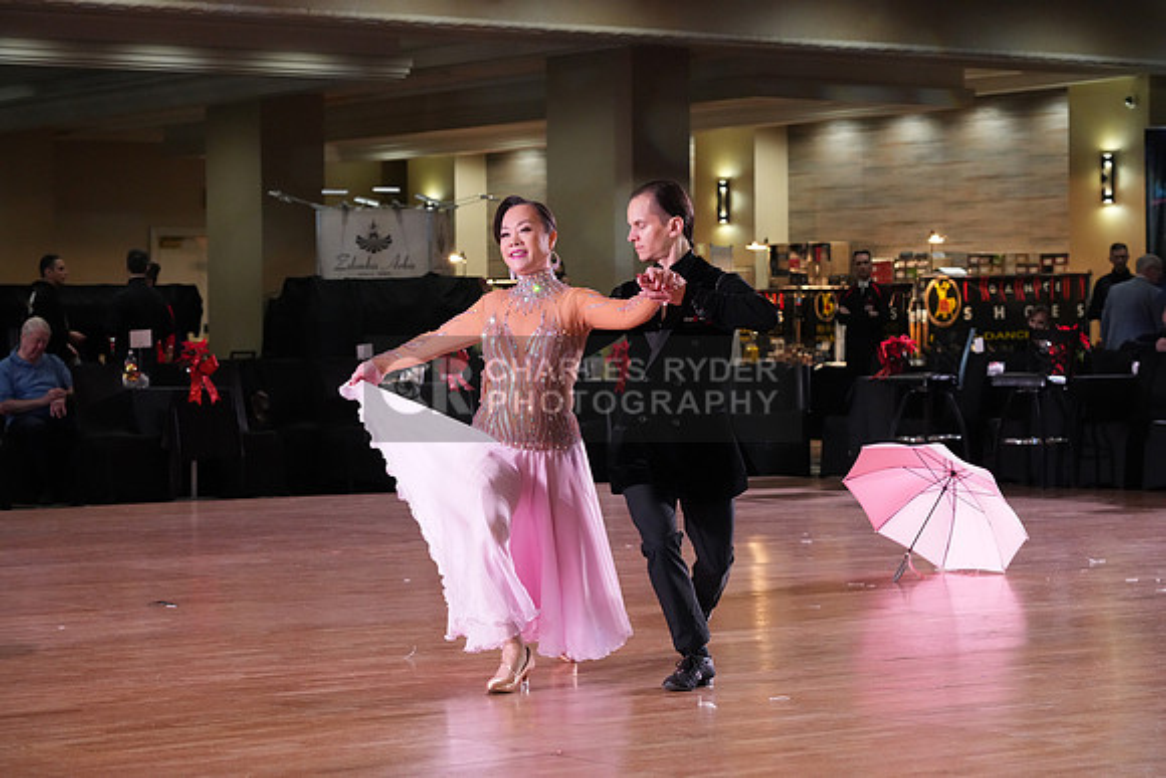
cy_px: 389
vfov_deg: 14.3
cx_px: 583
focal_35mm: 96
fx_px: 3110
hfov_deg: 21.2
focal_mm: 96
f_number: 5.6
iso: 5000
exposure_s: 1/320
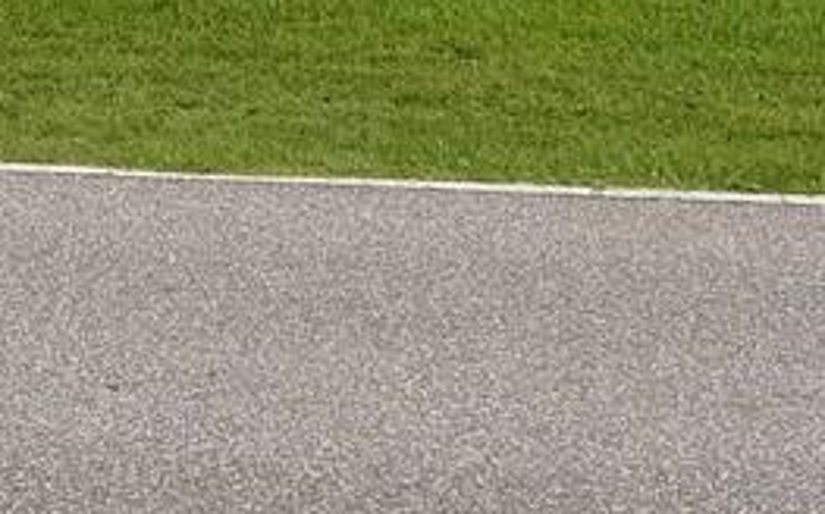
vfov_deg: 8.0
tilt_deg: -1.0
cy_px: -536
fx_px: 3483
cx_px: -373
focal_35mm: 155
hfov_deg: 12.9
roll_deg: -0.8
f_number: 1.78
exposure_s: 1/2907
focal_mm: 6.76
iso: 80
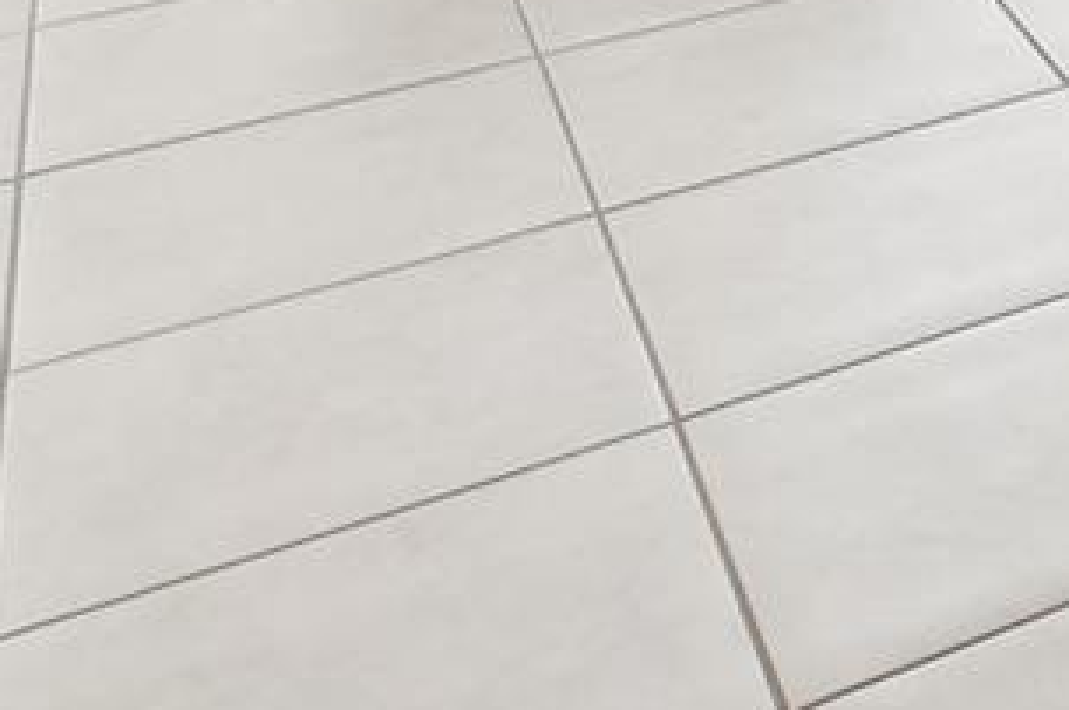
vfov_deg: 12.8
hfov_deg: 19.1
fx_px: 2343
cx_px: 1962
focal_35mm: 79
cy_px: -1047
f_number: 8
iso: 100
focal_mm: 10
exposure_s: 1/6
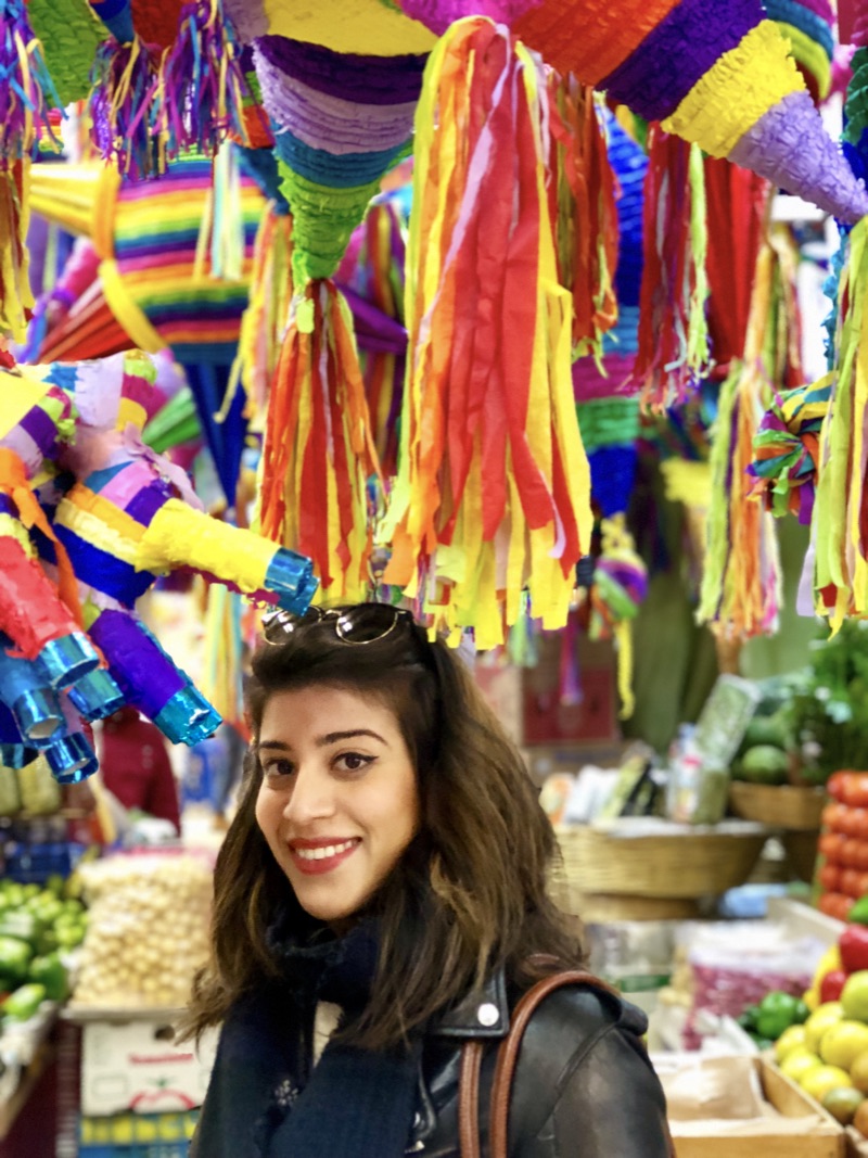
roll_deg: +0.4
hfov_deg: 25.7
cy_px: 579
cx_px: 434
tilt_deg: +2.2
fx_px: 1906
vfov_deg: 33.8
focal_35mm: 57
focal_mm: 6.6
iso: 1250
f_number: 2.8
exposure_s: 1/60
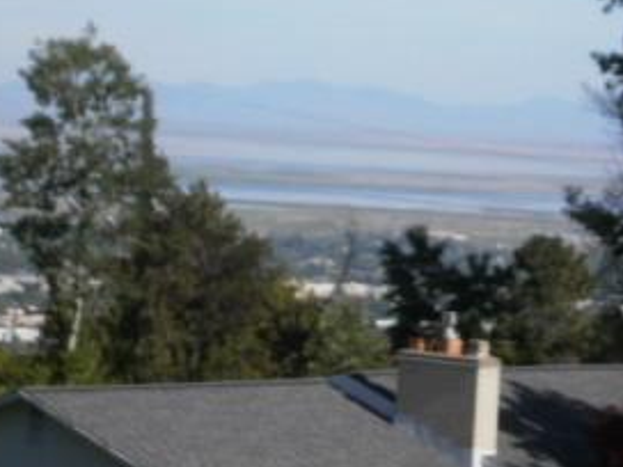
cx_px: 497
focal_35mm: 212
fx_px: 3815
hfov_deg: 9.3
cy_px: 46
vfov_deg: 7.0
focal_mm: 15.91
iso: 100
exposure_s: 1/640
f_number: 5.5
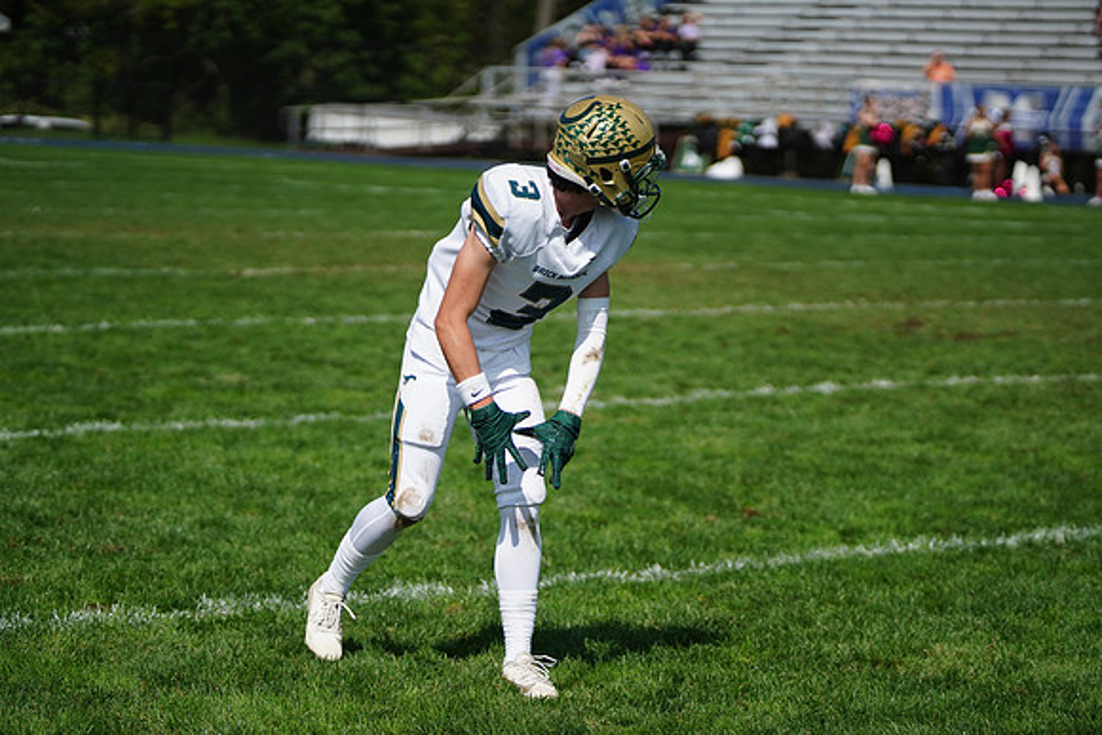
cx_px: 551
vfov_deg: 9.8
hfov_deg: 14.7
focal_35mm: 140
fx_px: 4286
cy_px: 368
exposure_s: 1/8000
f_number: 2.8
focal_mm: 140
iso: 400
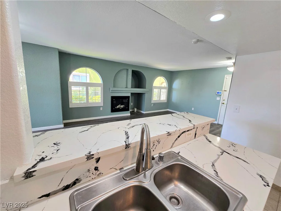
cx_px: 140
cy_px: 106
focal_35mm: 13
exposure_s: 1/60.2
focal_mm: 2.2
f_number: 2.2
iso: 100
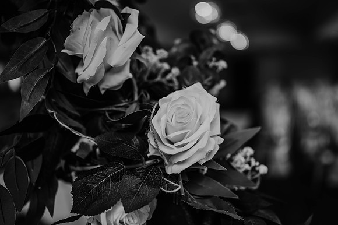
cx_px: 169
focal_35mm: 35
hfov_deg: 54.5
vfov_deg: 37.8
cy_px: 112
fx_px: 328
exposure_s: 1/250
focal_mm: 35
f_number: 1.8
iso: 100
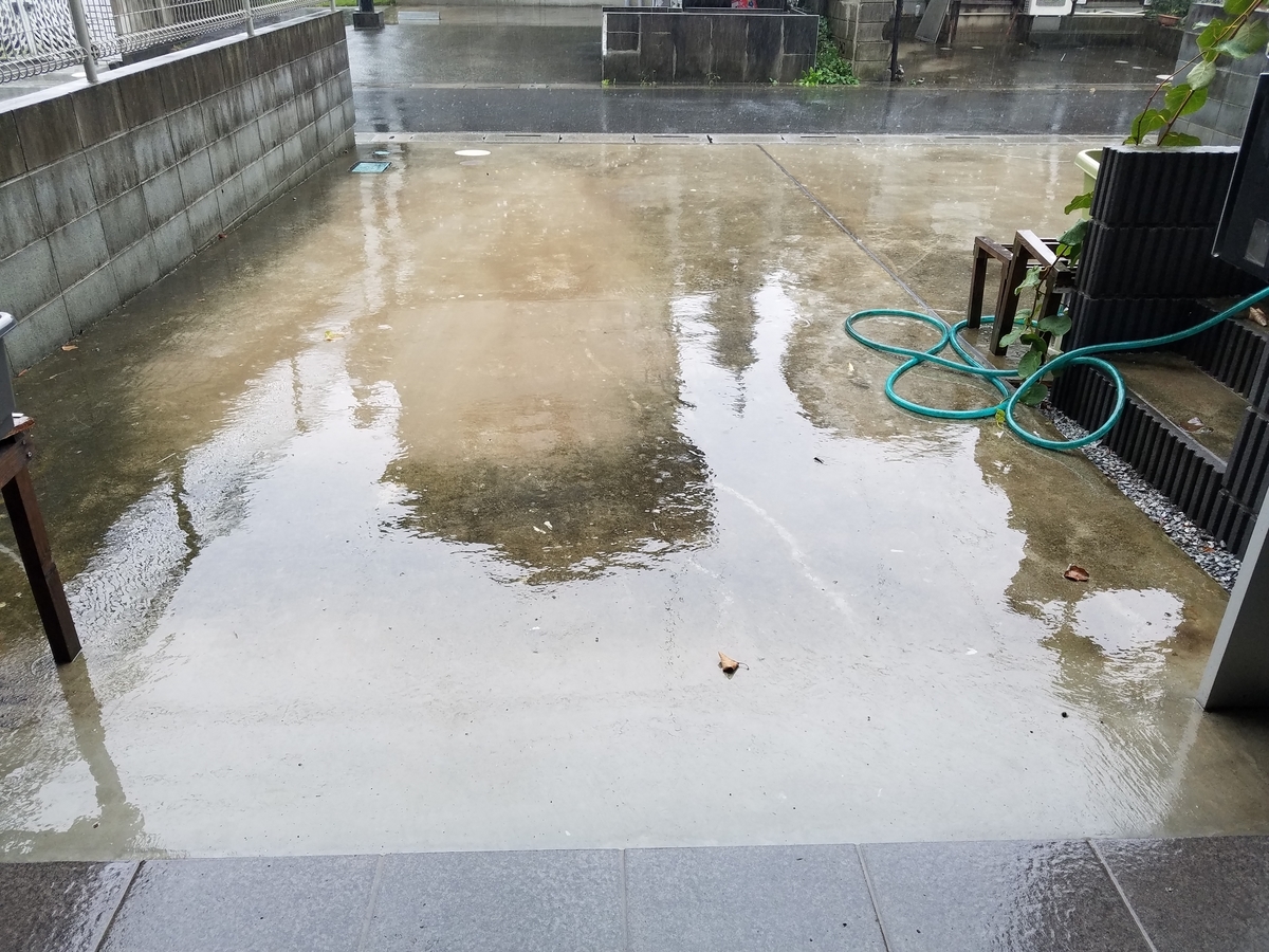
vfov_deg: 53.1
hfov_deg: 67.3
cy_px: 476
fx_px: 953
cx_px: 634
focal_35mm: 26
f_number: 1.7
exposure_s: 1/100
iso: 100
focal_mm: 4.2
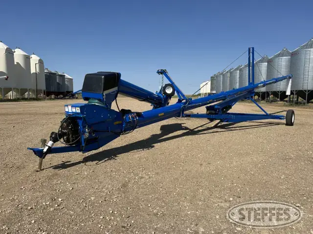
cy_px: 117
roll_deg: -0.4
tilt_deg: -5.8
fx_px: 235
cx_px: 156
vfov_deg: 53.1
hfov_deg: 67.3
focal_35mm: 26
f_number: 1.5
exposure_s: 1/6211
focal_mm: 5.7
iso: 50
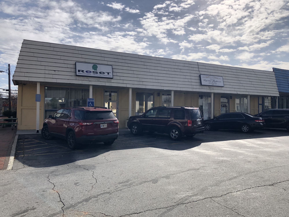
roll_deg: +0.7
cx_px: 144
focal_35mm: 28
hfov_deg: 63.4
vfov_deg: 49.7
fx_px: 234
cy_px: 108
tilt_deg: +1.1
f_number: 1.8
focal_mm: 3.99
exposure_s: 1/2857
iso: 20
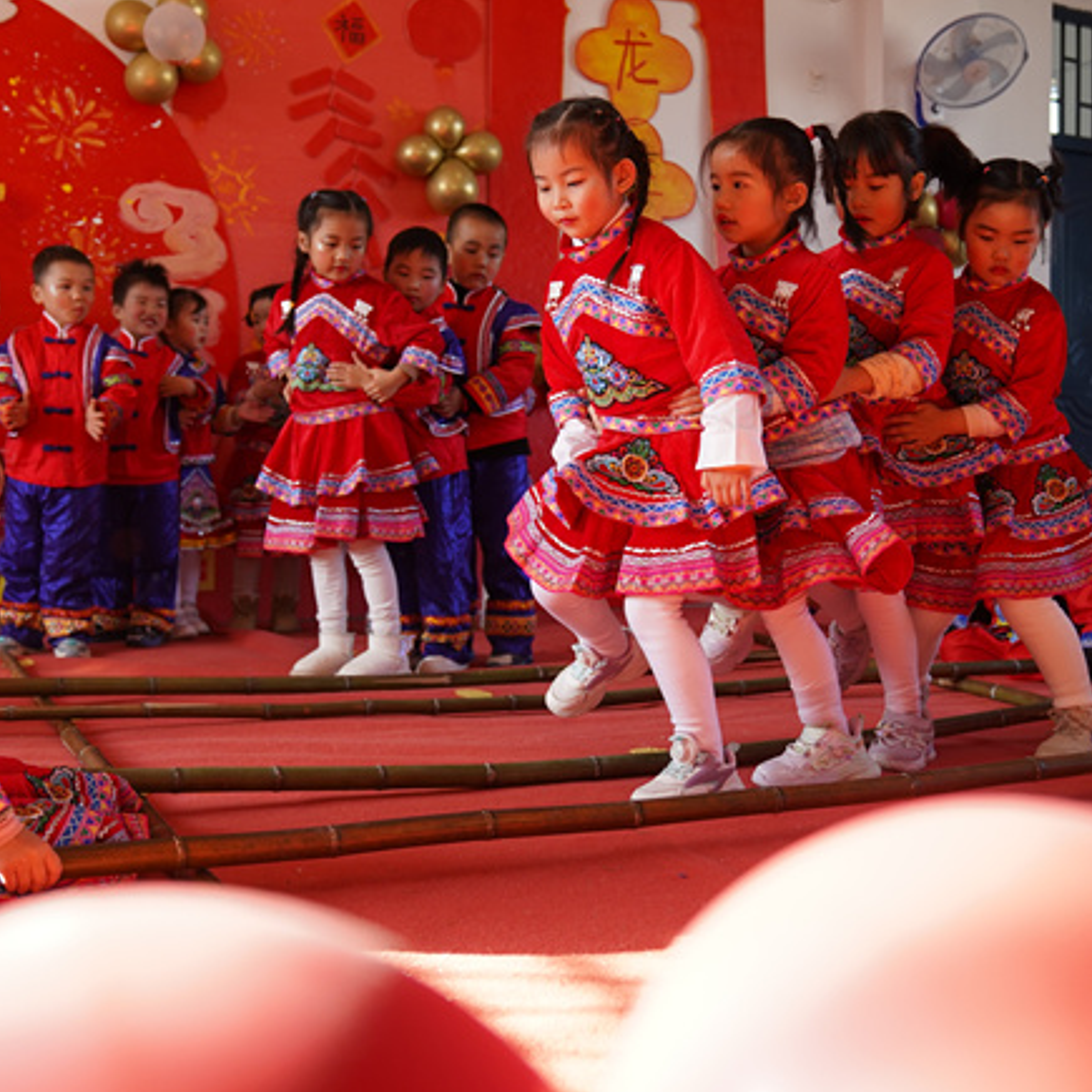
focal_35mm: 42
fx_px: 1499
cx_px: 537
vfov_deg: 40.0
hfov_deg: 40.0
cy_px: 533
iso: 320
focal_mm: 25
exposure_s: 1/320
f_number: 2.8
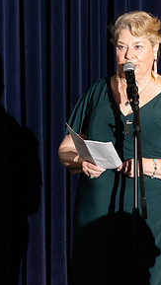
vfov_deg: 5.9
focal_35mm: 367
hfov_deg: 3.3
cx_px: 128
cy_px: 141
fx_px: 2780
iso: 2500
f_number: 5
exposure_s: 1/200
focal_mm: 150
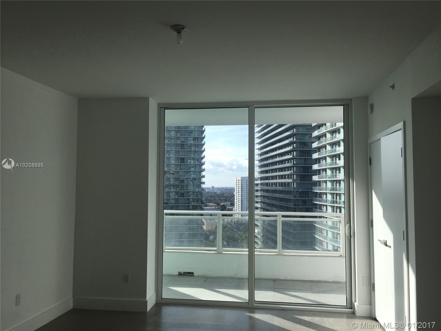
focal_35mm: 29
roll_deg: -1.0
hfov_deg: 61.7
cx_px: 220
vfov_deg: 48.2
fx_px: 369
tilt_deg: +2.6
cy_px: 166
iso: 40
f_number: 2.2
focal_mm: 4.15
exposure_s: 1/1236
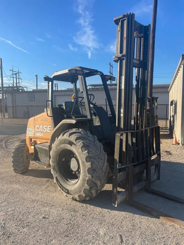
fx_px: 184
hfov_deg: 53.1
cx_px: 92
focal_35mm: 26
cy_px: 122
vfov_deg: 67.3
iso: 50
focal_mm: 4.2
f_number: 1.6
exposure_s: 1/2817
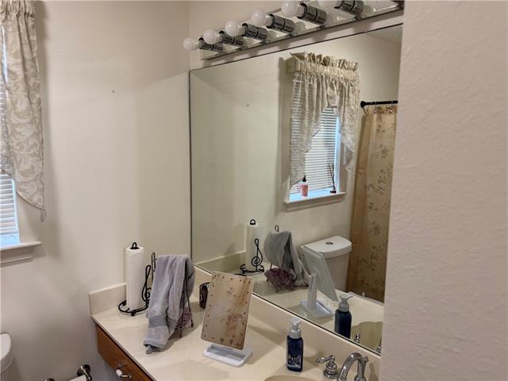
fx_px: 352
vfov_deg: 56.8
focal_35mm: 24
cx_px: 254
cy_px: 190
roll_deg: -1.6
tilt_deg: -7.0
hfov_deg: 71.6
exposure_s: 1/60
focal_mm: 6.76
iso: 200
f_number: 1.78
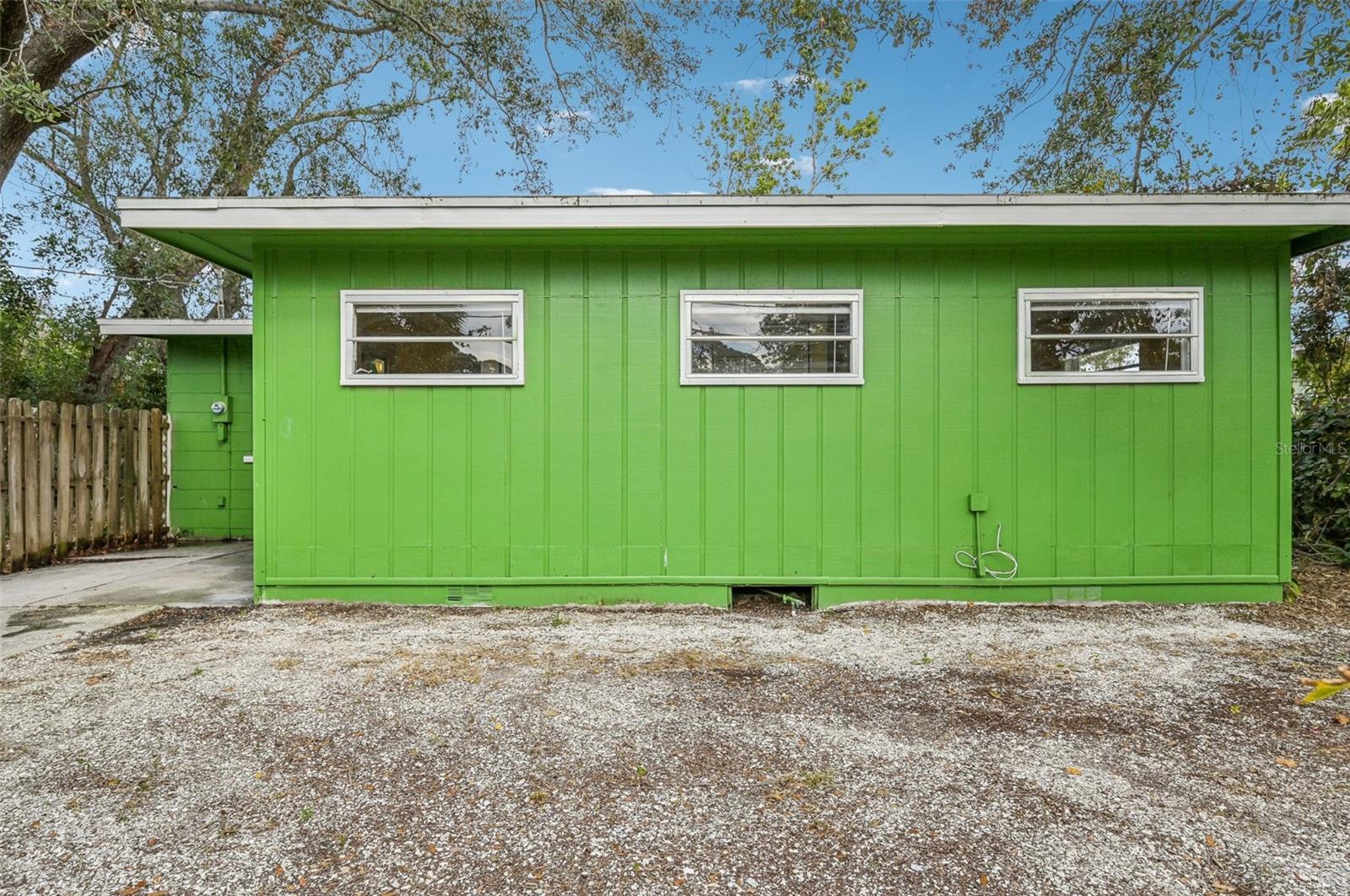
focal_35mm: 18
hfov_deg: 88.5
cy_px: 448
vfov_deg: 65.8
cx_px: 675
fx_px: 693
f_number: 8
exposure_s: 1/500
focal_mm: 18.5
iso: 400
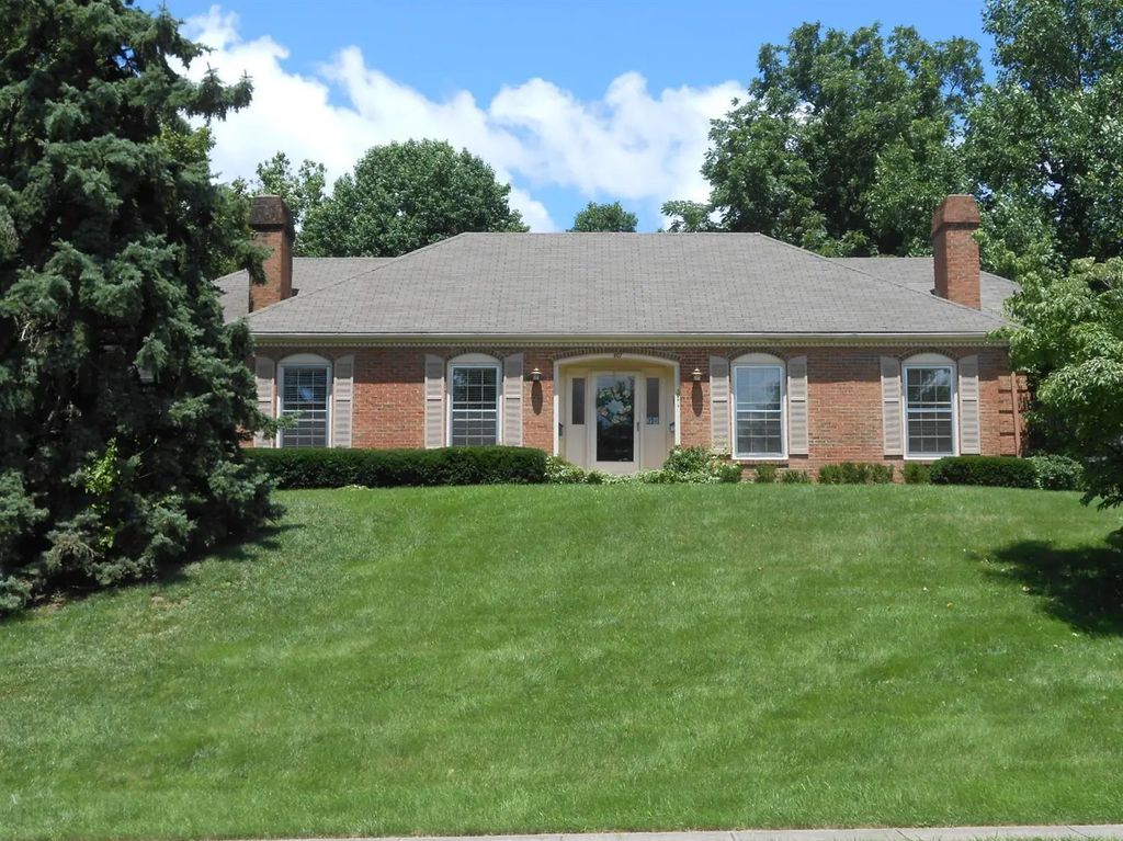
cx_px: 562
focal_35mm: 49
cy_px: 420
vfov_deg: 29.7
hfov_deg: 38.9
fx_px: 1589
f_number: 4.8
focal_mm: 8.8
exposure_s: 1/320
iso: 80
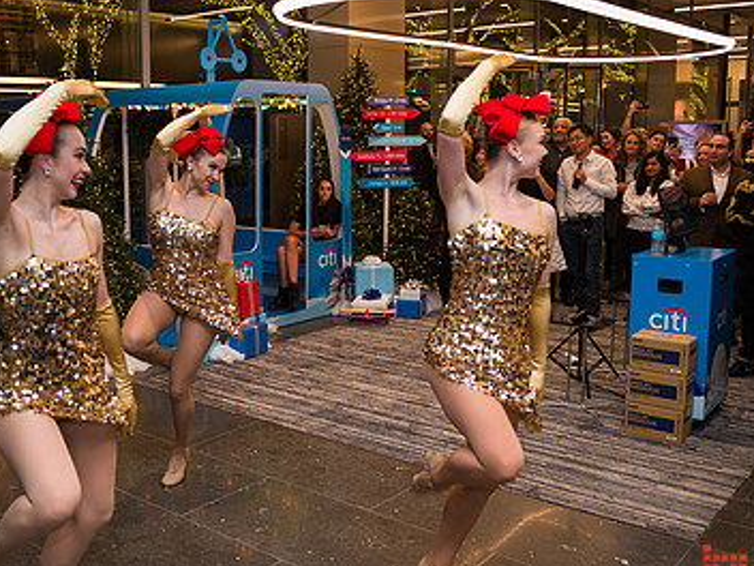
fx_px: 828
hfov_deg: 47.9
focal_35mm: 38
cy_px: 242
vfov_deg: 37.6
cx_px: 233
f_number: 3.2
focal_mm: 24
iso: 400
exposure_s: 1/200
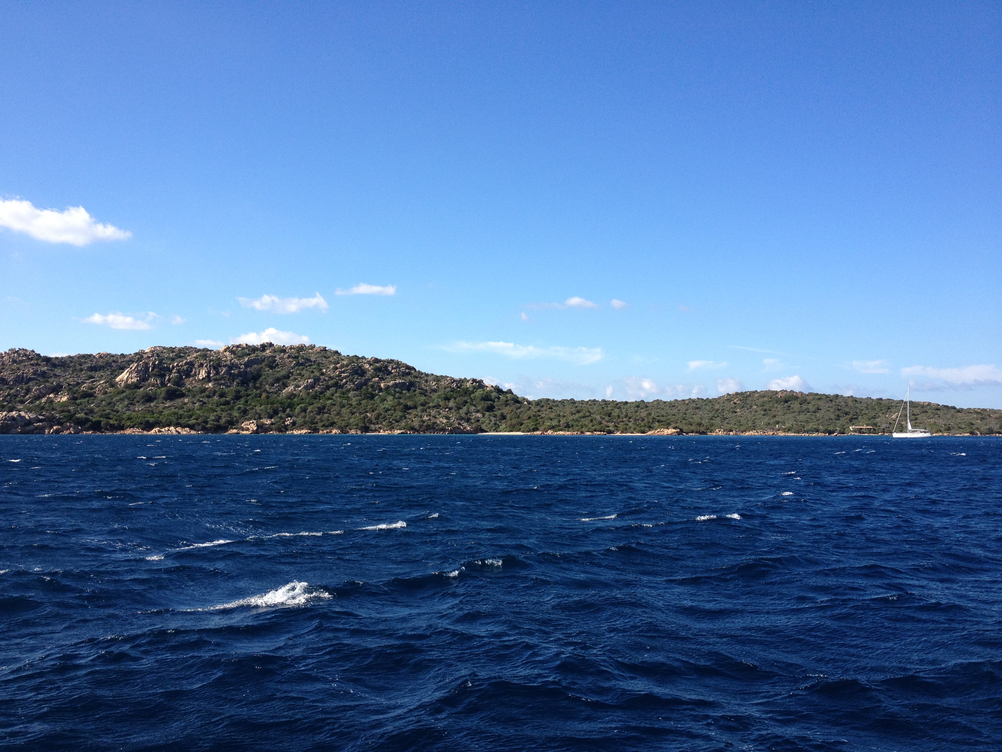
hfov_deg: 52.6
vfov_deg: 40.7
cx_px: 501
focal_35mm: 35
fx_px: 1013
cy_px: 376
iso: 64
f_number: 2.4
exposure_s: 1/1255
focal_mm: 4.28
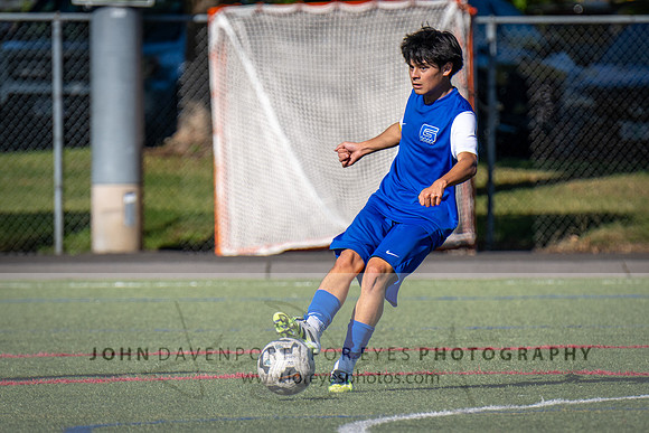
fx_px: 11426
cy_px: 233
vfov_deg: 2.2
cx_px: 381
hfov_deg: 3.3
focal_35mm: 634
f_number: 5.6
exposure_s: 1/2000
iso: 360
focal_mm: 350
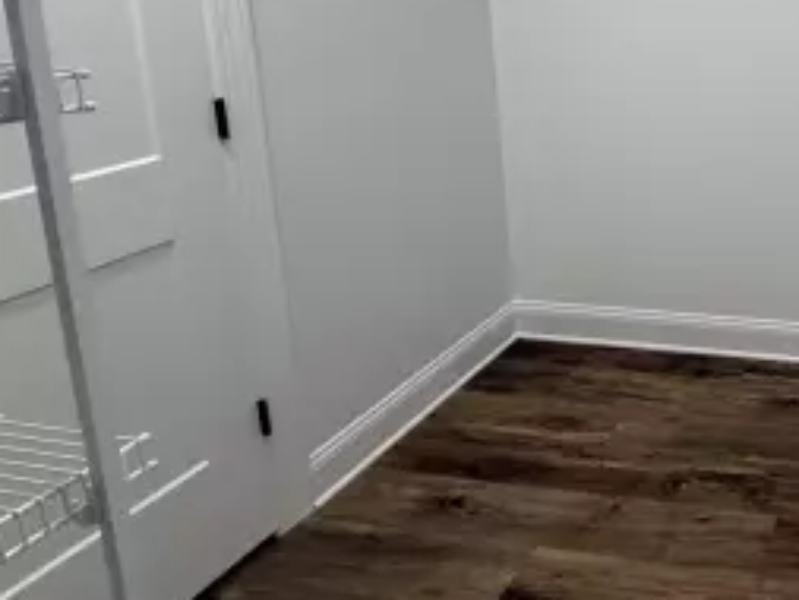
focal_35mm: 31
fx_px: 716
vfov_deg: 41.8
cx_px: 878
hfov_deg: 44.5
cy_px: 60
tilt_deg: -8.0
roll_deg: -0.9
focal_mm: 2.22
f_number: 2.2
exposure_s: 1/120
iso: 200
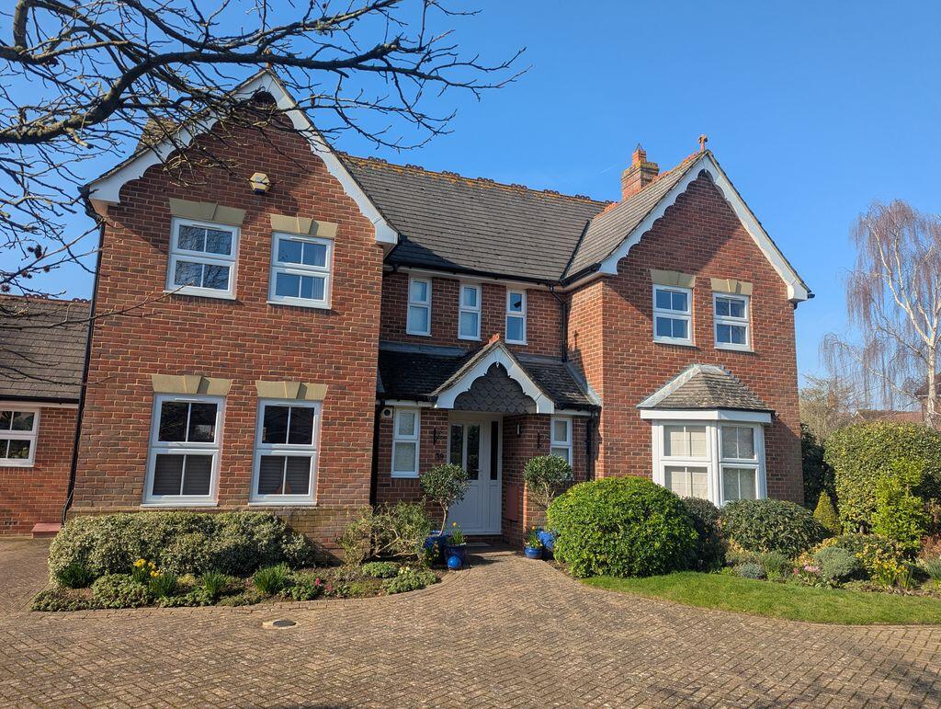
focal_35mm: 24
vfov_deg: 56.9
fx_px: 653
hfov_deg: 71.5
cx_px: 470
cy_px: 354
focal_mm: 6.81
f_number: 1.85
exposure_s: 1/1984
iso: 39
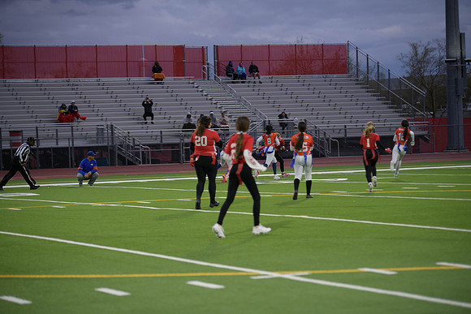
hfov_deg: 16.8
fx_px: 1596
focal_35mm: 122
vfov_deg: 11.2
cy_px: 157
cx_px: 236
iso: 450
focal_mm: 122
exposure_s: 1/200
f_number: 2.8
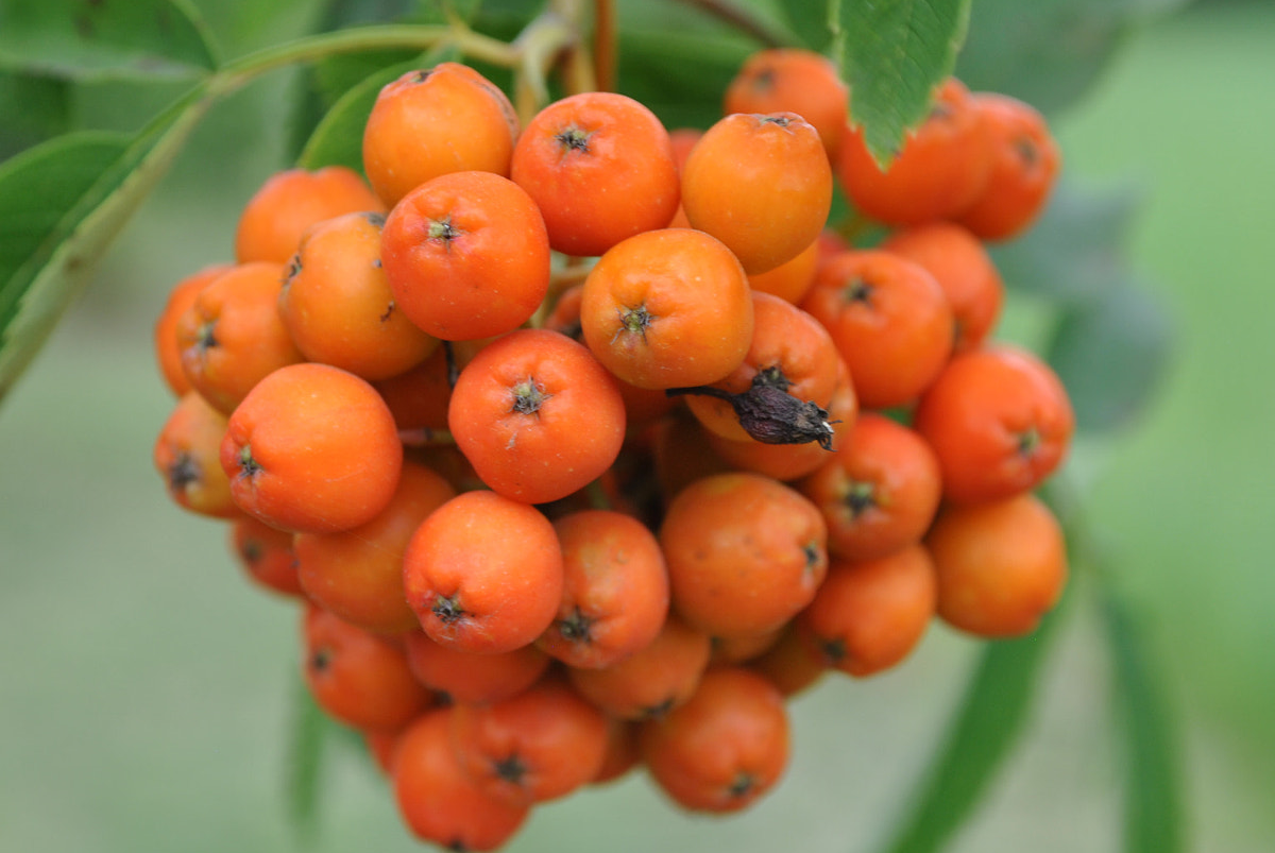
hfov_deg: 21.2
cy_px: 439
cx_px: 578
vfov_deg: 14.3
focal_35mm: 96
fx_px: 3404
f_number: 8
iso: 125
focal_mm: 48
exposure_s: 1/60
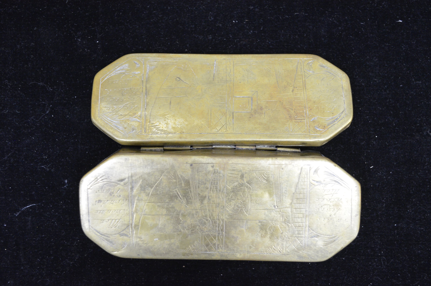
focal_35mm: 51
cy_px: 143
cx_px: 216
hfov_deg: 39.0
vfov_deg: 26.4
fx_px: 609
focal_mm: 34
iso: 2500
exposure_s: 1/30
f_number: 5
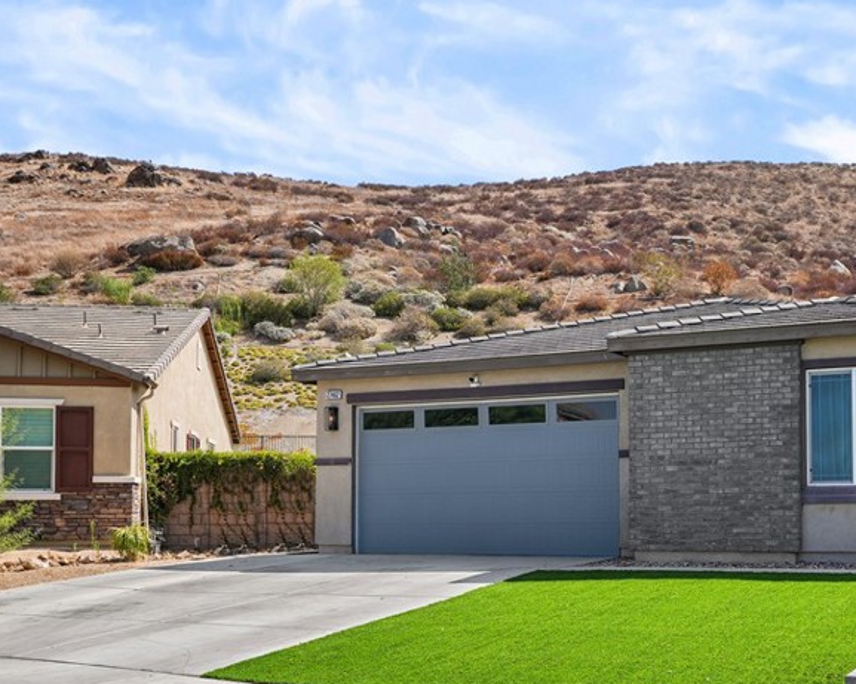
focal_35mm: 45
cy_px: 480
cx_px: 608
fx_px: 1139
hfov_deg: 40.4
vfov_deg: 33.0
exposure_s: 1/125
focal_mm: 27
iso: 40
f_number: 7.1
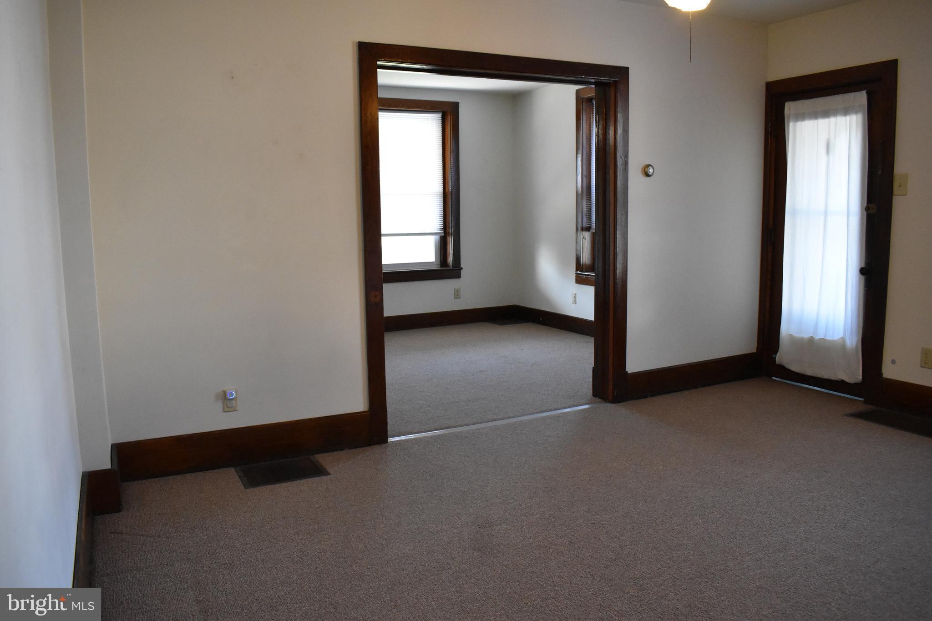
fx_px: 699
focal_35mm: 27
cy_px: 310
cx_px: 466
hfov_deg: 67.4
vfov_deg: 47.9
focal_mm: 18
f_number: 5.6
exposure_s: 1/100
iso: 3200
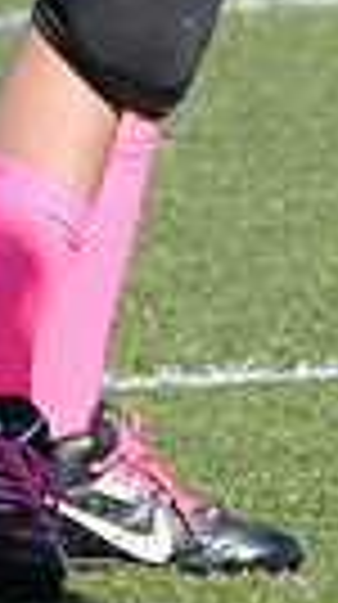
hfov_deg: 0.6
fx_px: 32579
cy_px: -418
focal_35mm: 2037
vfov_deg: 1.1
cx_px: 106
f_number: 7.1
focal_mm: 300
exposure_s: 1/500
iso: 200
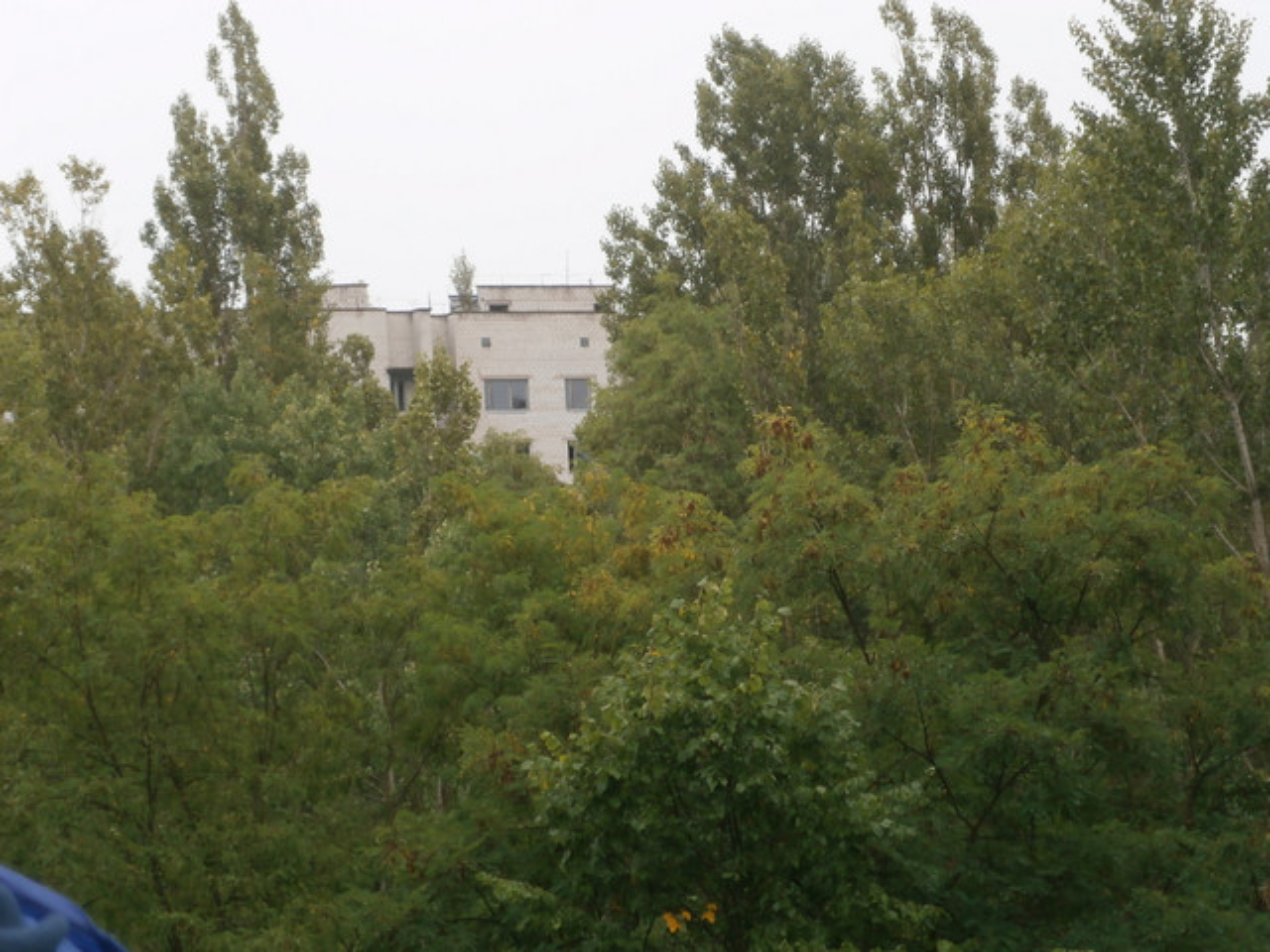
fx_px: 3706
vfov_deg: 14.6
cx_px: 635
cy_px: 476
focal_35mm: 101
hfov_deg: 19.4
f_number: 5.4
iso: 80
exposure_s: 1/160
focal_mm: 17.8
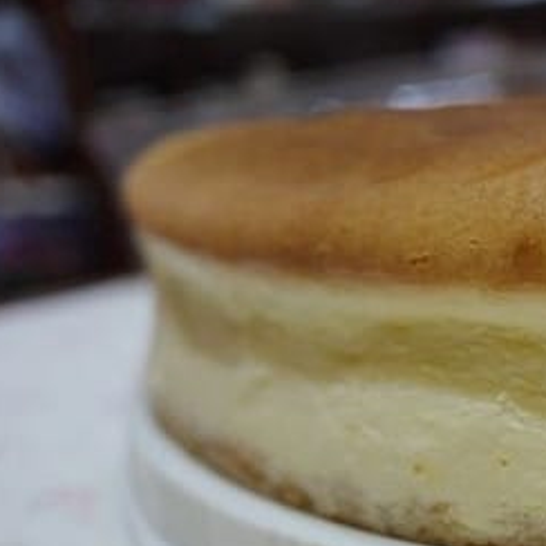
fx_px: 1160
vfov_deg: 26.1
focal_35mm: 65
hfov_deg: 24.4
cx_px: 631
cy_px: 416
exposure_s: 1/60
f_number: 2.5
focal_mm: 14
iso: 250
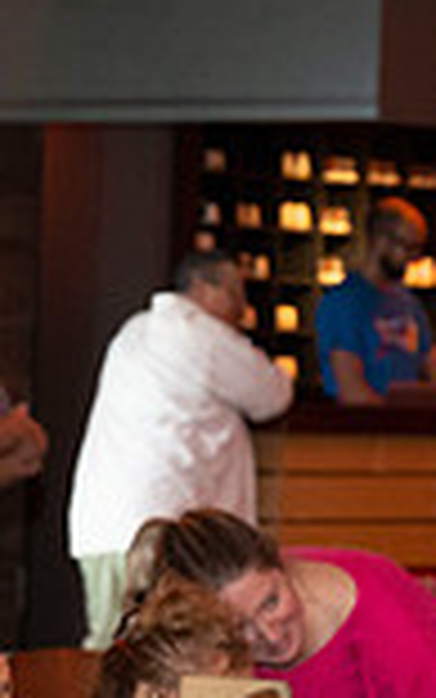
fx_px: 4426
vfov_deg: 8.9
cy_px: 718
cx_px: -315
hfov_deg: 5.6
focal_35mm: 233
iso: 2000
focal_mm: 61
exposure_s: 1/100
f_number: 5.6
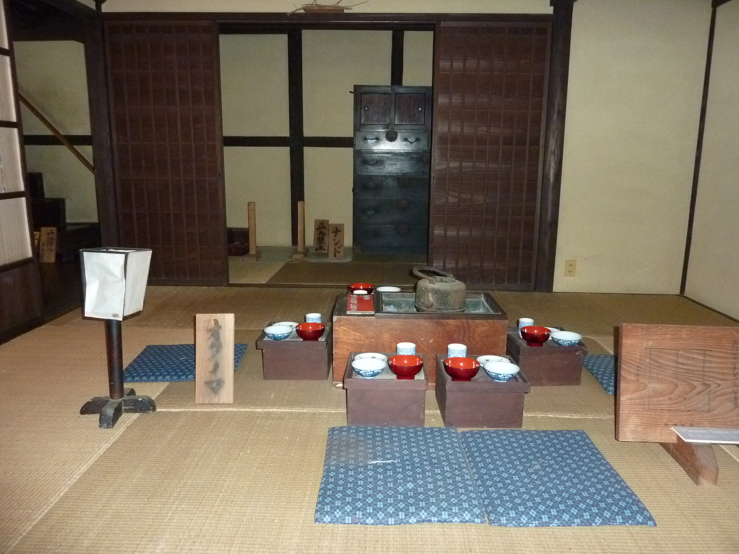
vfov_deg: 54.9
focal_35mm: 25
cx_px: 370
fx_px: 534
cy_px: 277
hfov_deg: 69.4
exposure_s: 1/30
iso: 500
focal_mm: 4.1
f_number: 3.3
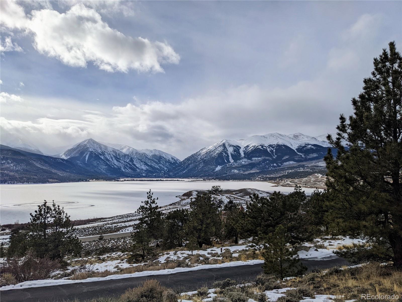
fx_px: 314
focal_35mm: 27
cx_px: 201
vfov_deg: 51.4
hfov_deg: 65.3
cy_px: 151
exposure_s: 1/11765
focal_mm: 4.38
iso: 69
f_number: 1.73
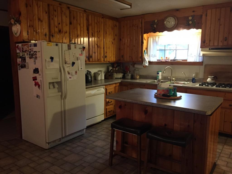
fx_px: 194
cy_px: 87
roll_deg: -0.6
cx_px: 116
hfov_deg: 61.7
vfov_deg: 48.2
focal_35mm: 29
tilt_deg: -8.9
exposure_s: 1/17
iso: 250
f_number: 2.2
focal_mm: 4.15
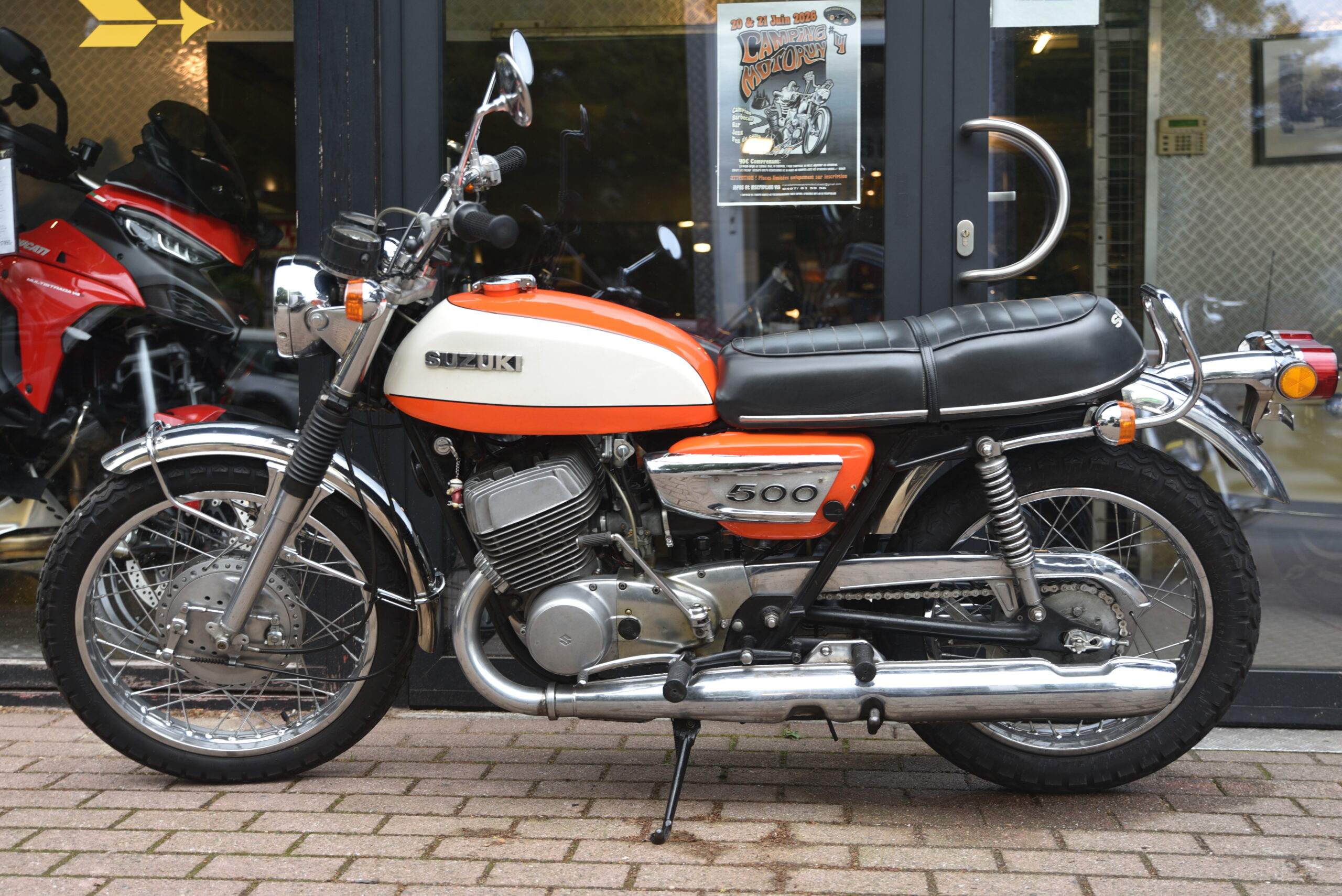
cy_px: 448
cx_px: 671
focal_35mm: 44
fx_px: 1641
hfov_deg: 44.5
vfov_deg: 30.5
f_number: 3.5
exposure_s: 1/60
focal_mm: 44
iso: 100
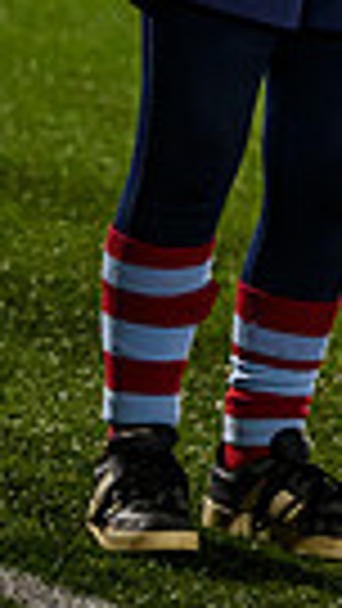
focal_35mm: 364
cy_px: -234
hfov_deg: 3.3
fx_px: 5865
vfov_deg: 5.9
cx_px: 1124
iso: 2500
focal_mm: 70
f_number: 2.8
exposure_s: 1/1250
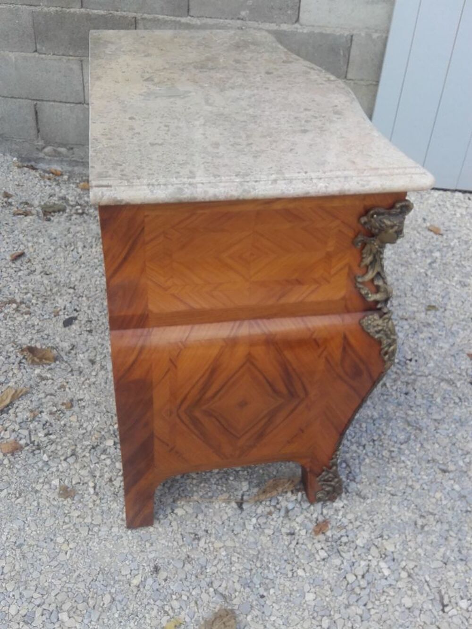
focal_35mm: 31
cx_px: 236
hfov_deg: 45.4
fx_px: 564
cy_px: 314
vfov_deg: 58.3
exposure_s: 1/225
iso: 50
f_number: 2.2
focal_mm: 3.3
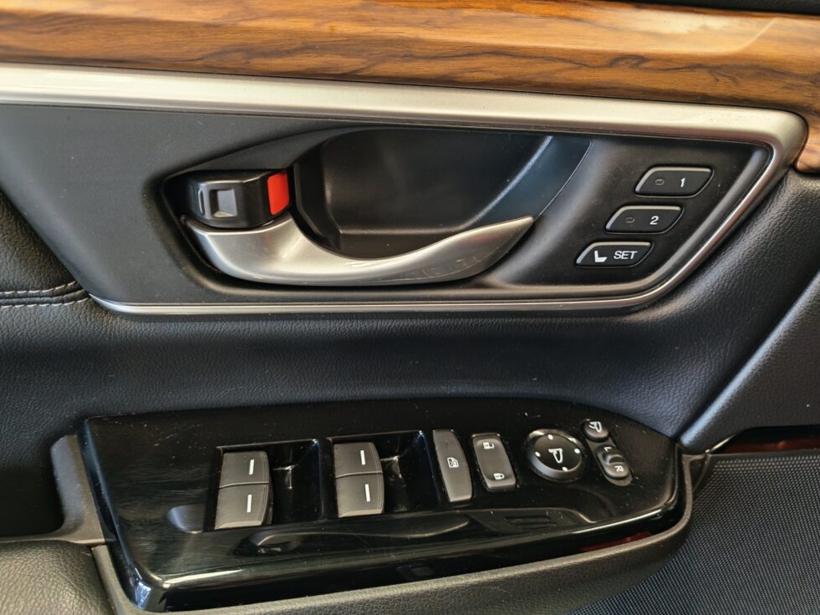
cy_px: 298
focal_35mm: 24
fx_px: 569
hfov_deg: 71.6
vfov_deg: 56.8
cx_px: 409
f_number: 1.6
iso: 125
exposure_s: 1/50
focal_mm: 5.4
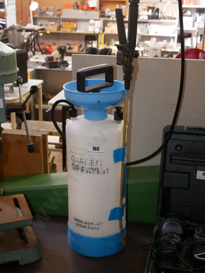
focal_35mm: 56
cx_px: 102
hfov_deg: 26.1
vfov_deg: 34.3
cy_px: 136
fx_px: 442
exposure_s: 1/100
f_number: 5.6
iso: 3200
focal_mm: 28
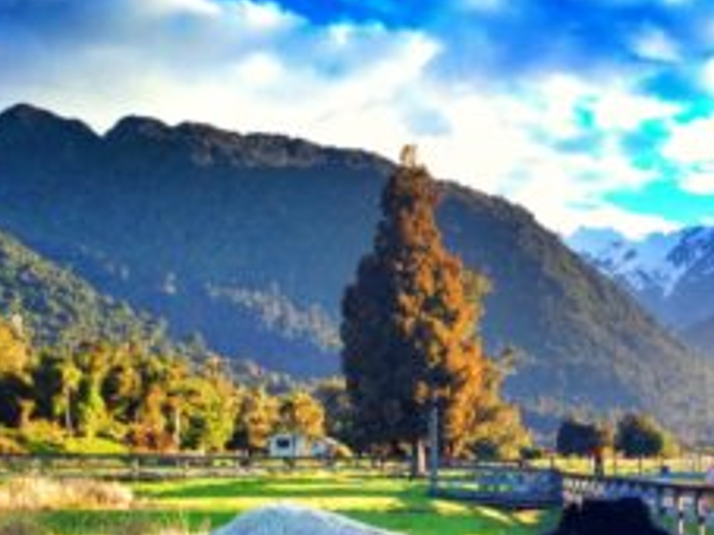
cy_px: 533
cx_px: 745
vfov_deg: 18.6
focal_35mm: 77
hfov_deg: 24.0
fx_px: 1587
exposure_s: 1/468
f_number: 2.4
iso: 50
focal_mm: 4.28
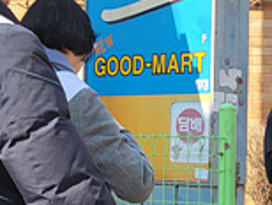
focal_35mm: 108
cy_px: 133
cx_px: 198
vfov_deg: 13.7
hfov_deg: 18.1
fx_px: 850
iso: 50
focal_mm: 4.25
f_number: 1.8
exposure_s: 1/1387
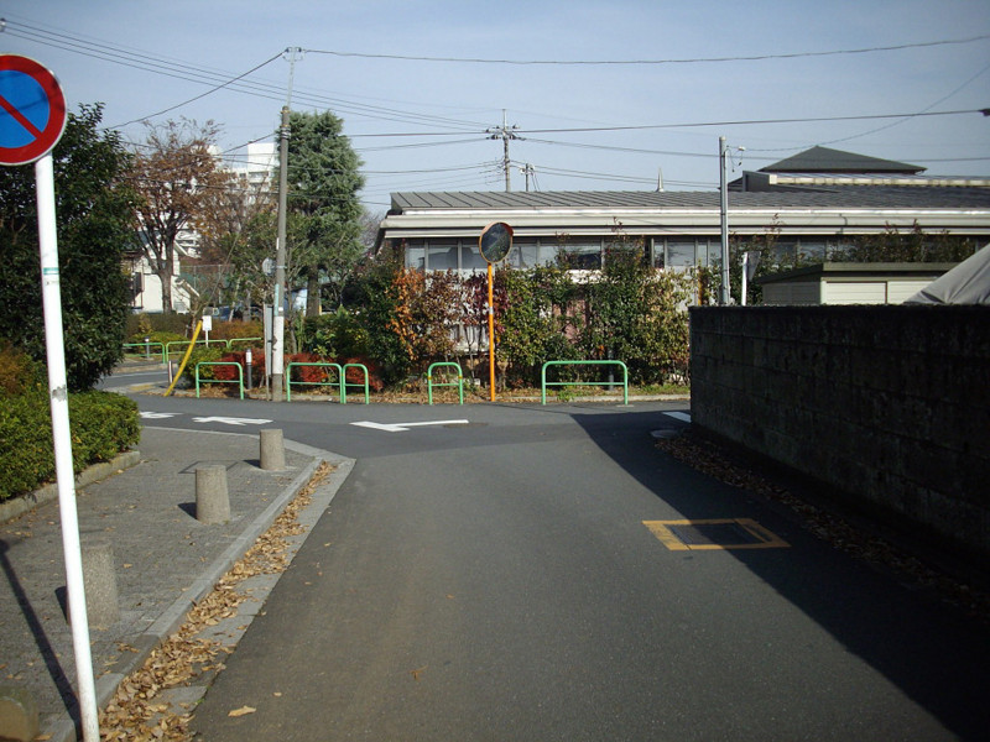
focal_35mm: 37
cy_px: 371
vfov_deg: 38.7
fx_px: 1058
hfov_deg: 50.1
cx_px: 495
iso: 80
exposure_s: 1/320
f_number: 5.6
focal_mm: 6.2
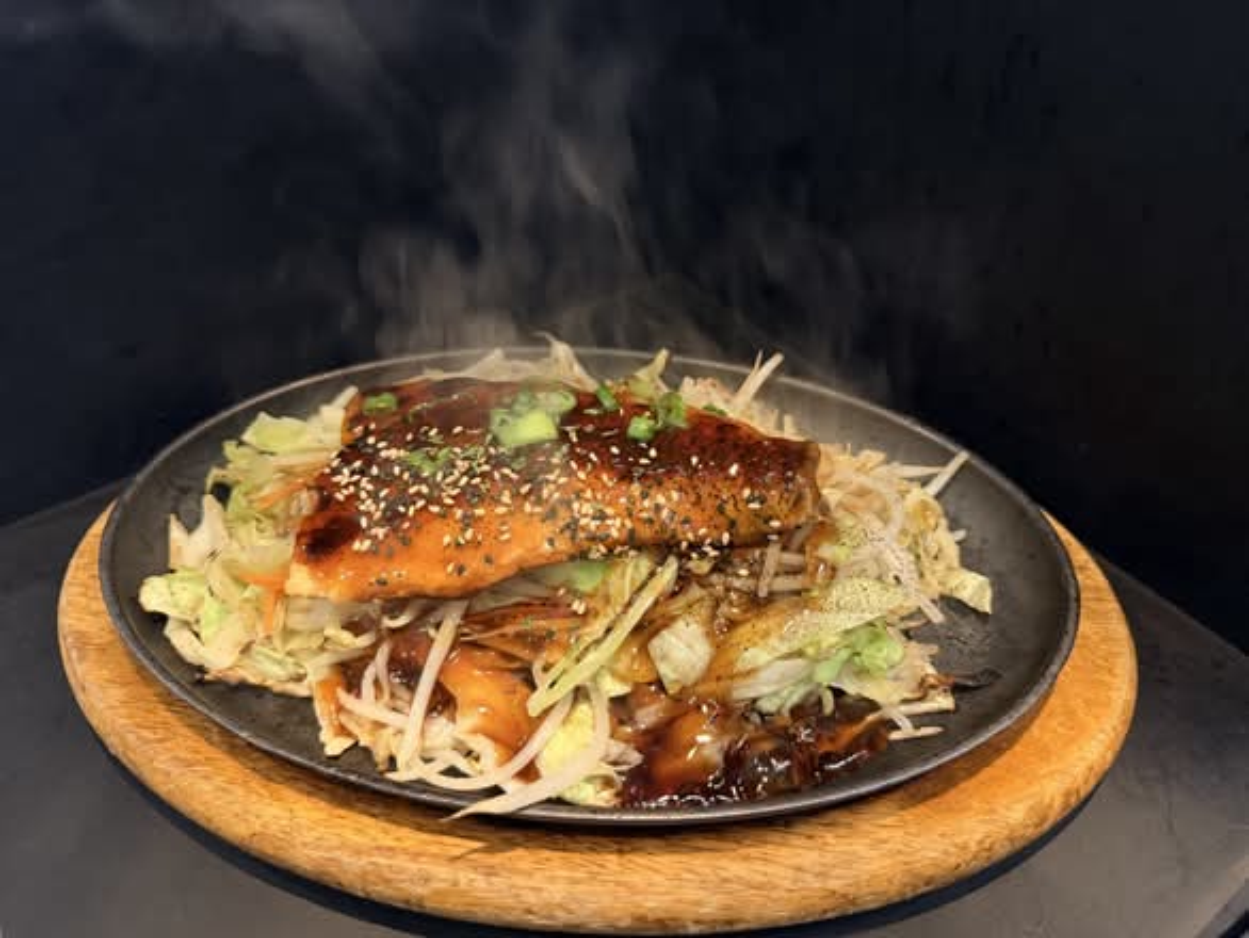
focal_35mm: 24
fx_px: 866
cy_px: 469
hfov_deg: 71.6
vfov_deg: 56.9
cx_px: 624
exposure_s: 1/60
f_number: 1.78
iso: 400
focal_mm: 6.76
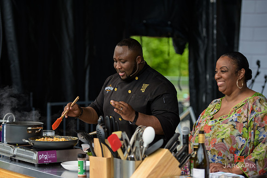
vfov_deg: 13.0
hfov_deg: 19.5
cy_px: 89
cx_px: 134
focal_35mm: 105
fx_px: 779
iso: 250
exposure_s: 1/1250
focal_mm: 105
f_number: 3.2
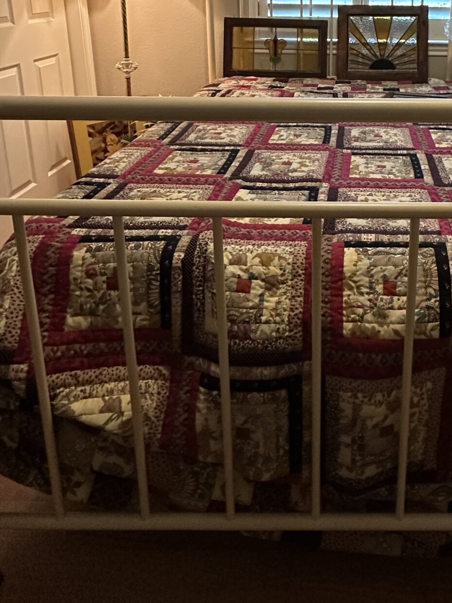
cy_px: 99
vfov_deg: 56.0
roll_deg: -1.5
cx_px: 343
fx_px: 505
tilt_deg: -13.3
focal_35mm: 29
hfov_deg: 46.4
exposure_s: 1/60
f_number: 2.2
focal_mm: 2.22
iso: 400
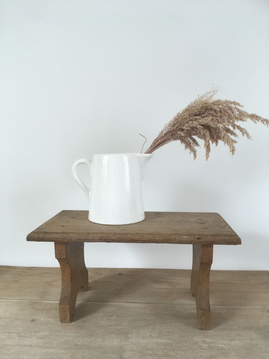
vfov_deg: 61.7
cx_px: 134
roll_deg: +0.3
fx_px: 300
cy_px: 180
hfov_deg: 48.2
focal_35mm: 29
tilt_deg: -5.3
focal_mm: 4.15
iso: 40
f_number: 2.2
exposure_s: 1/100
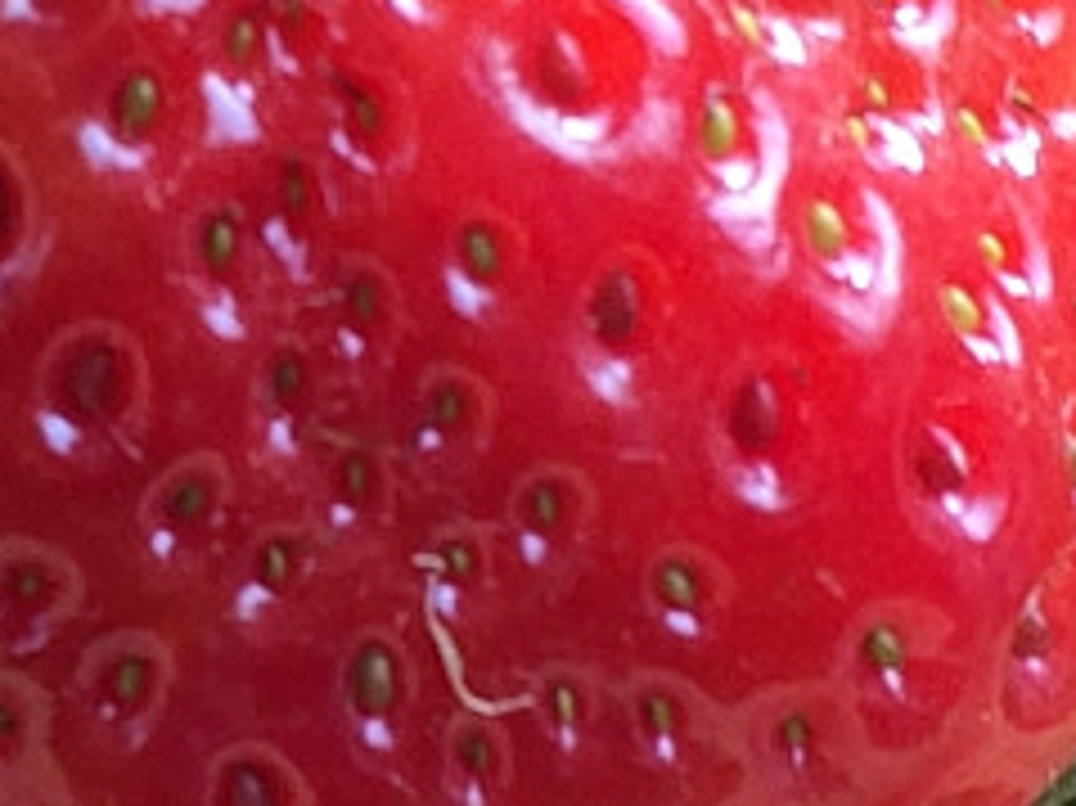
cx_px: -176
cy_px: 468
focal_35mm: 194
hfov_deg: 10.1
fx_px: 6027
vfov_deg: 7.6
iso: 32
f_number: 2.2
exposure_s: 1/100
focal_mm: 4.15
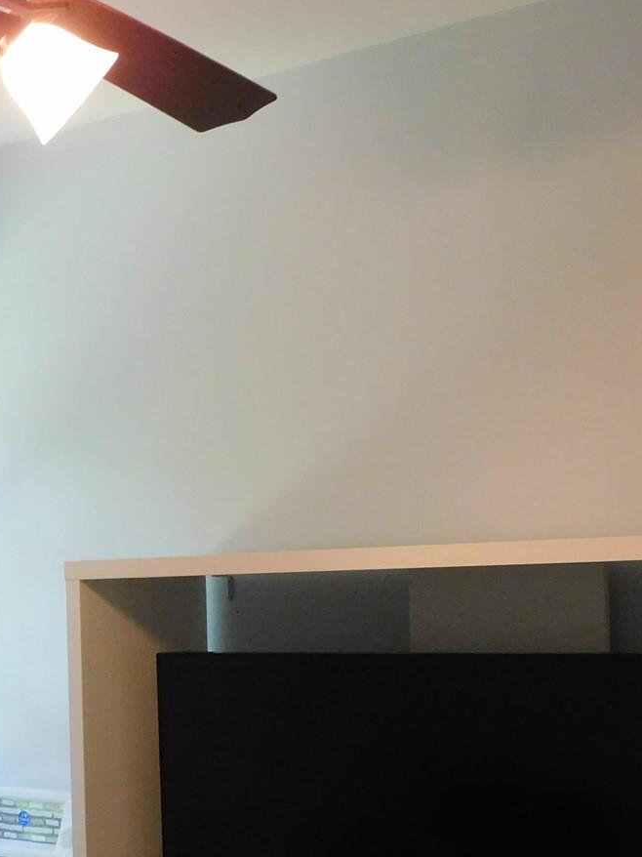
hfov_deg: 18.2
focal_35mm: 77
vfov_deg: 25.1
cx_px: -122
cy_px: 607
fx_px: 1905
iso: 400
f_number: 3.6
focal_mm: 5.9
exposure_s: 1/25
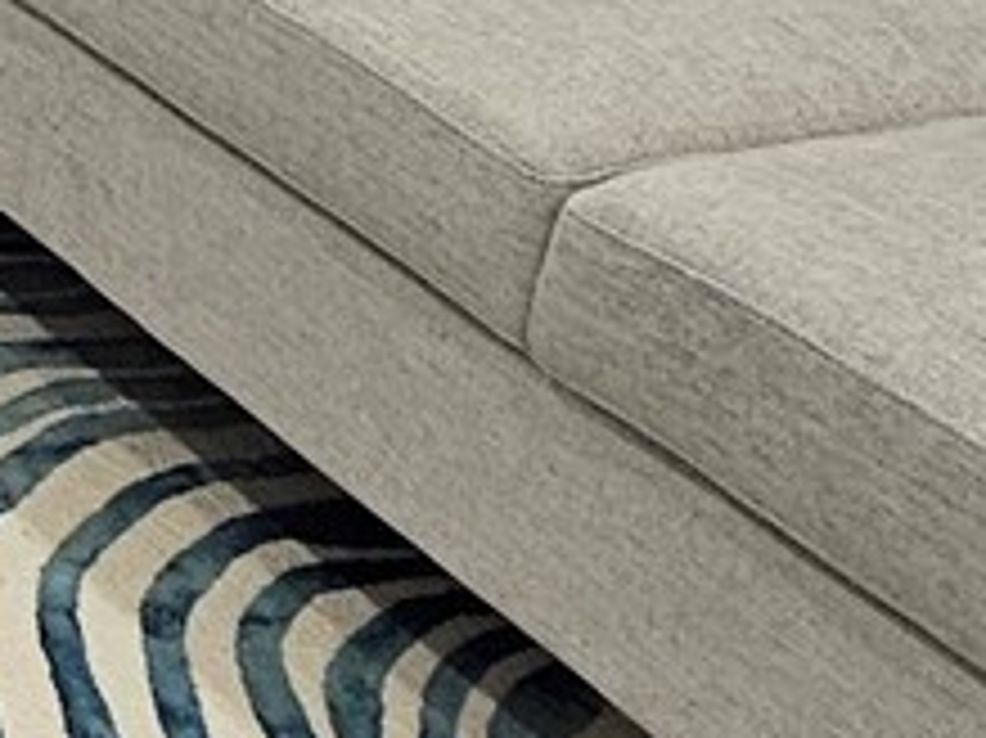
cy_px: -814
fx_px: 2704
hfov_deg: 13.9
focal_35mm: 95
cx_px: -1423
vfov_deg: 13.1
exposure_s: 1/60
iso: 160
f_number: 2.2
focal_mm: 2.2
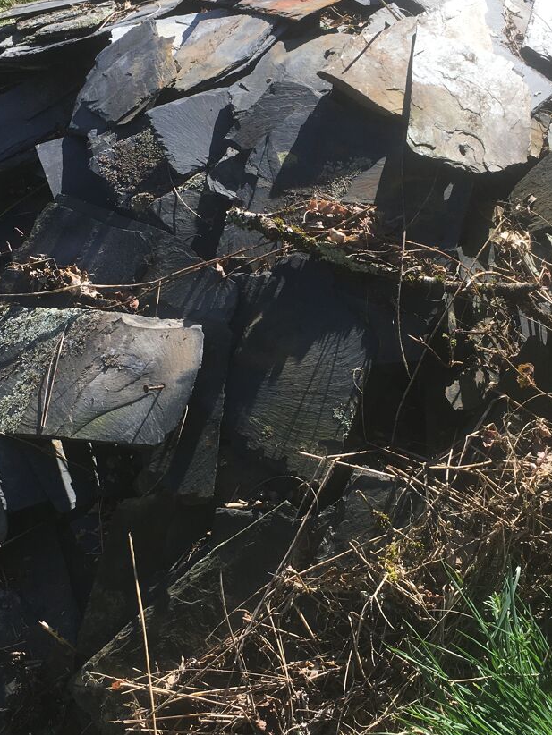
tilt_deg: -41.6
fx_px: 999
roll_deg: -0.6
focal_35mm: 47
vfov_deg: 40.4
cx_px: 267
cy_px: 349
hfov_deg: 30.9
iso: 25
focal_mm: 4.15
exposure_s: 1/712
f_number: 2.2
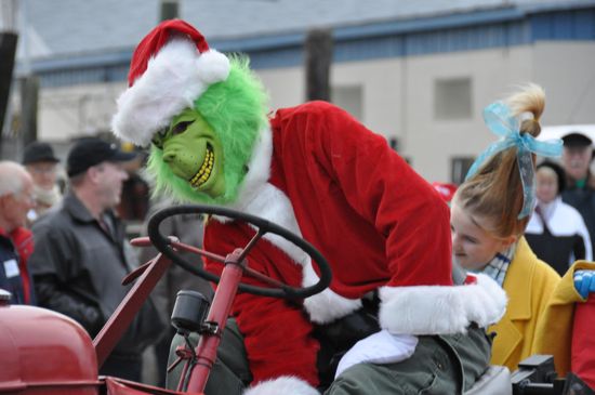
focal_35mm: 202
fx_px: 3342
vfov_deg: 6.8
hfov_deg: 10.2
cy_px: 198
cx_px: 298
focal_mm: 135
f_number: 5.6
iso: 1600
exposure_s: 1/80
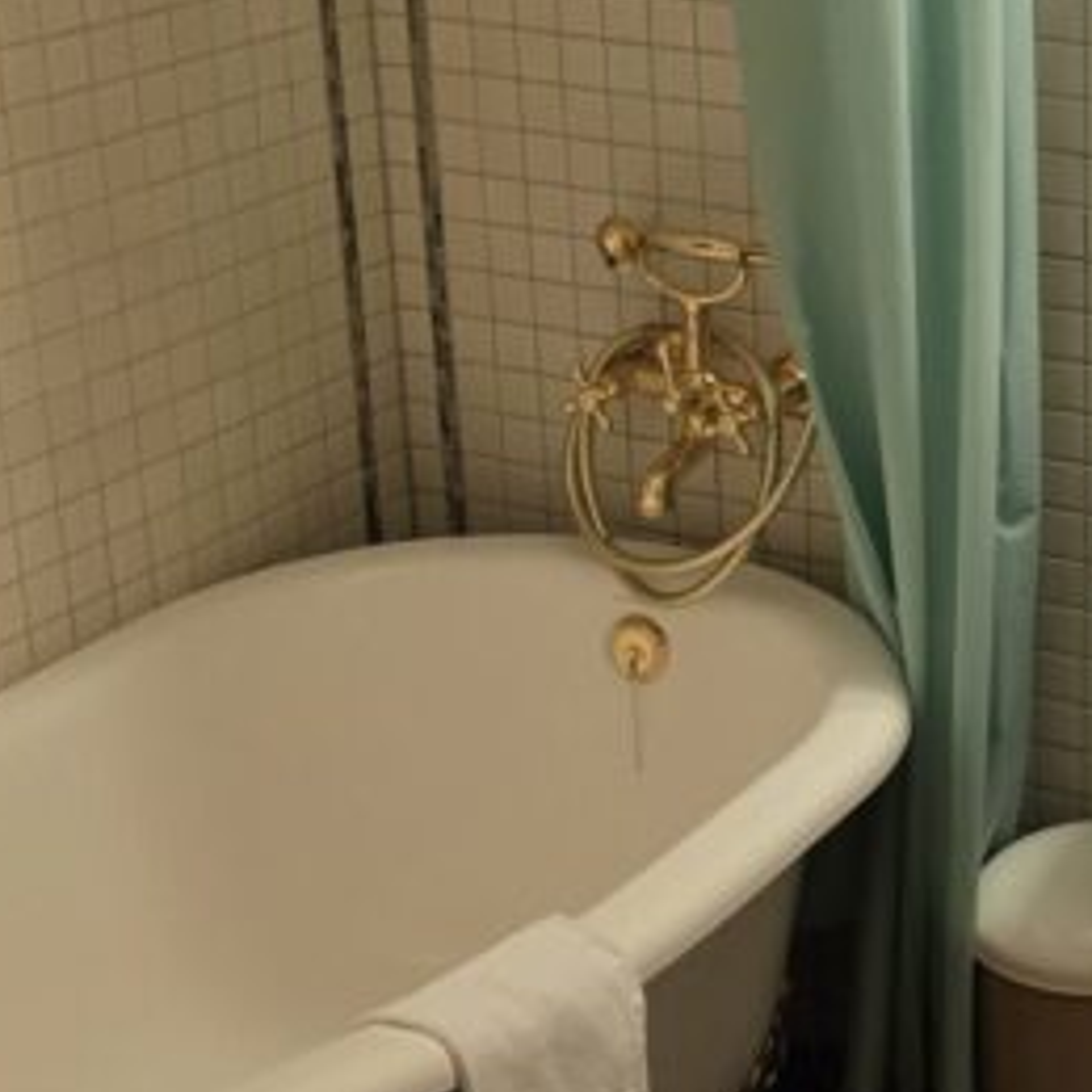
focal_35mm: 80
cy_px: 517
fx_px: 2855
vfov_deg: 21.6
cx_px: 1285
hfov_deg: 20.4
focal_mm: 6.3
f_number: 1.7
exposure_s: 1/100
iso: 400
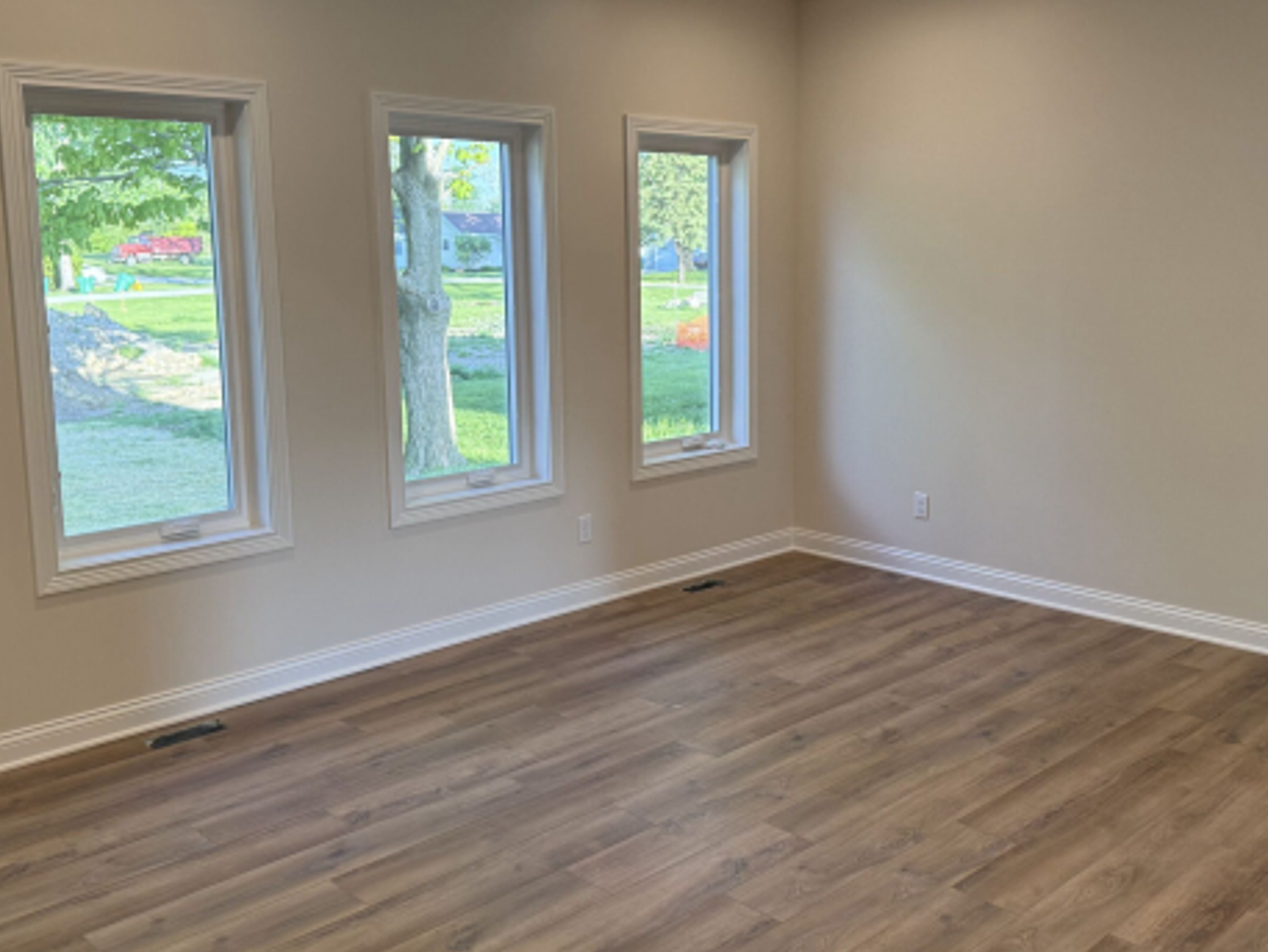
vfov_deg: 40.6
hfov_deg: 52.6
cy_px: 414
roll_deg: +0.6
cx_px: 678
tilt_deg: -8.1
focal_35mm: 35
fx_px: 1282
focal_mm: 6.76
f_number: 1.78
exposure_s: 1/163
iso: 125
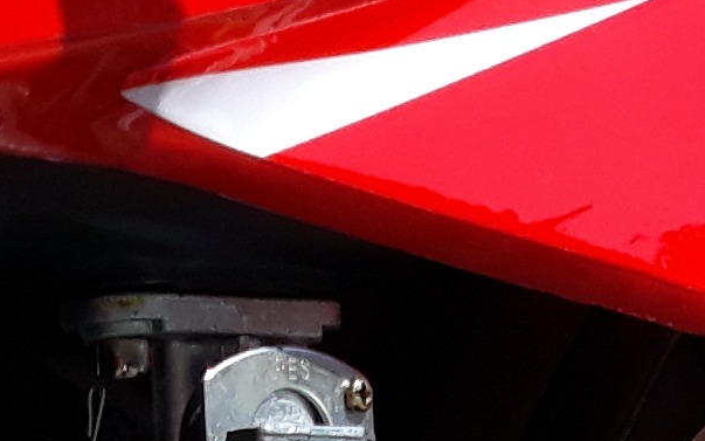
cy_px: 1649
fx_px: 3766
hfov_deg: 10.7
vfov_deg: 5.9
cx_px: 201
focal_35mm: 196
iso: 40
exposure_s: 1/1600
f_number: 1.7
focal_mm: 3.71
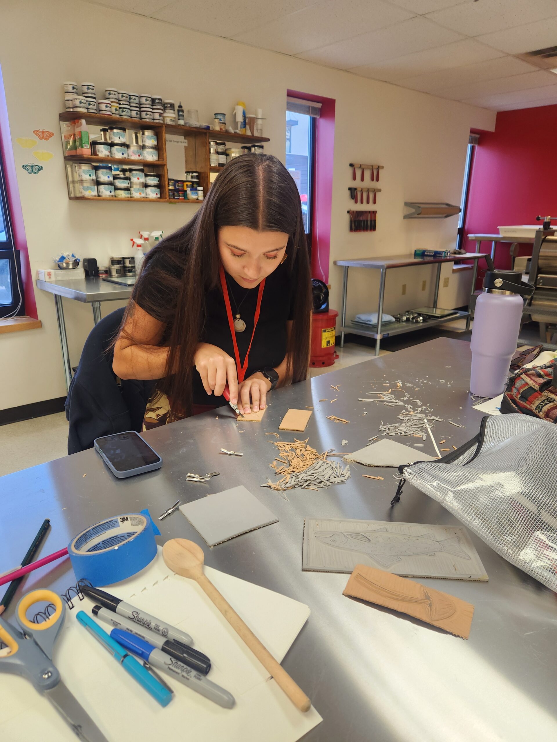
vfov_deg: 73.9
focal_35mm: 23
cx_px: 278
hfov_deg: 58.9
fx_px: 493
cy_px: 371
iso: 160
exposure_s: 1/120
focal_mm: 5.4
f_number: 1.8
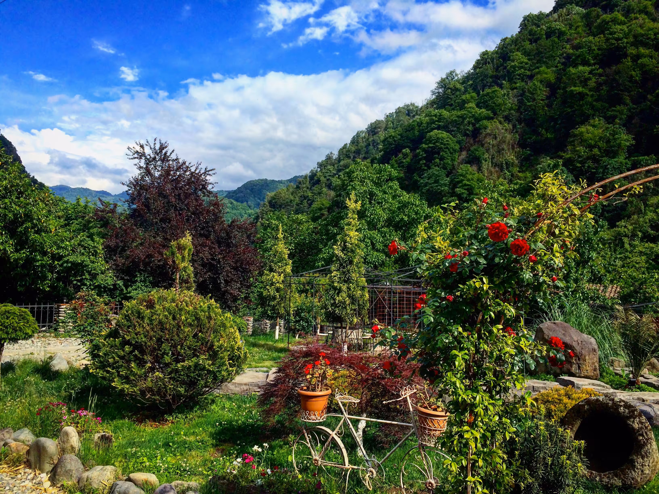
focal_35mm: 29
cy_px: 247
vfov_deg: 48.2
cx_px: 330
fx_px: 552
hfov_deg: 61.7
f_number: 2.2
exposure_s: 1/2564
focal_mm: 4.15
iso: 32
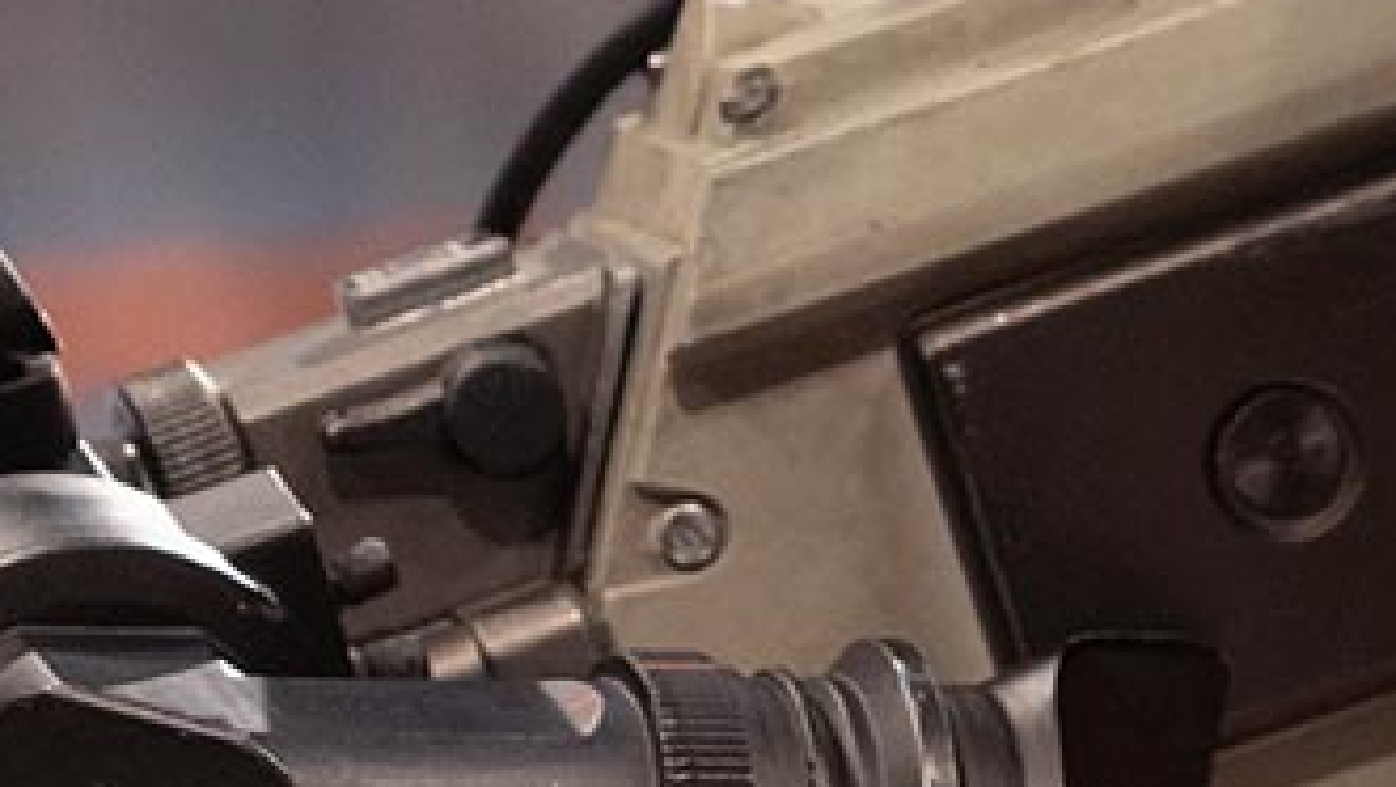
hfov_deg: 2.4
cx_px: 1066
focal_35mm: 913
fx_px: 33812
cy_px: 812
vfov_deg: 1.3
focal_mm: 240
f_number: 6.3
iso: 2000
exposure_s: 1/125
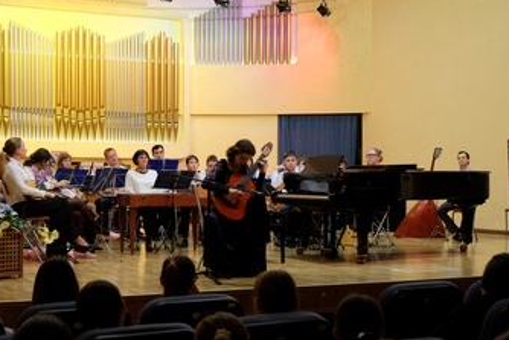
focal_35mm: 67
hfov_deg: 30.1
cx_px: 264
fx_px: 948
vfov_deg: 20.3
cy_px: 173
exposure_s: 1/60
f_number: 4
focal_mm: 37.4
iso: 1600
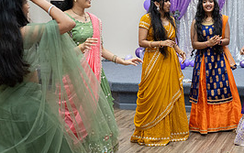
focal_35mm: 58
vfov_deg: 22.3
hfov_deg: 32.1
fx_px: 386
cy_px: 107
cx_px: 248
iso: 1000
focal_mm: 26
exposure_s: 1/160
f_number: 3.5
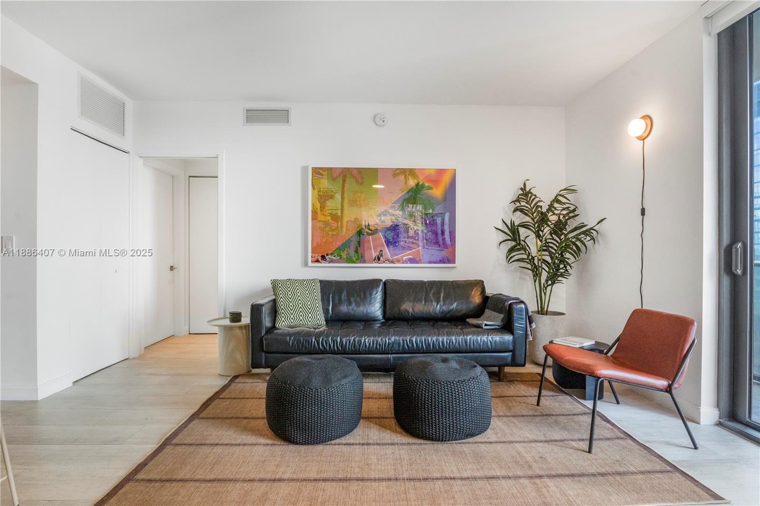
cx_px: 380
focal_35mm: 17
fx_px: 359
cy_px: 253
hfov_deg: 93.3
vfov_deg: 70.4
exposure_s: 1/80
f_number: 9
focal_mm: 17
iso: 2500
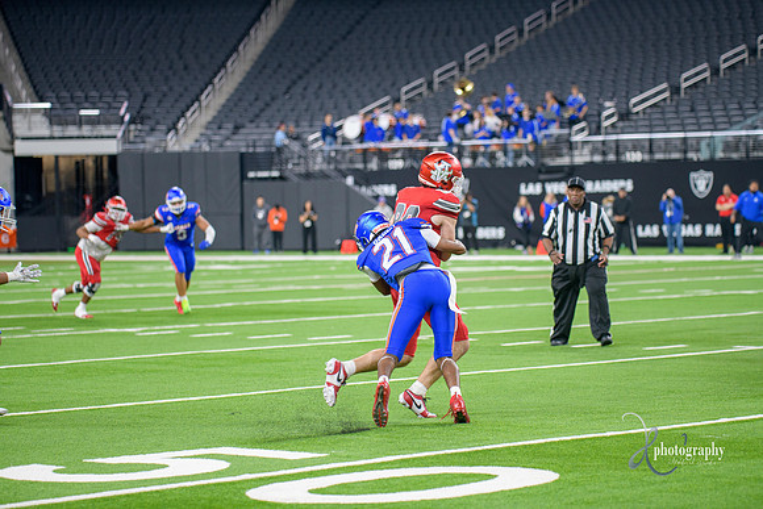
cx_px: 382
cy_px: 254
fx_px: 2650
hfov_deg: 16.4
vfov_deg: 11.0
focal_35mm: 125
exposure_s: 1/400
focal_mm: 125
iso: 1000
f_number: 2.8
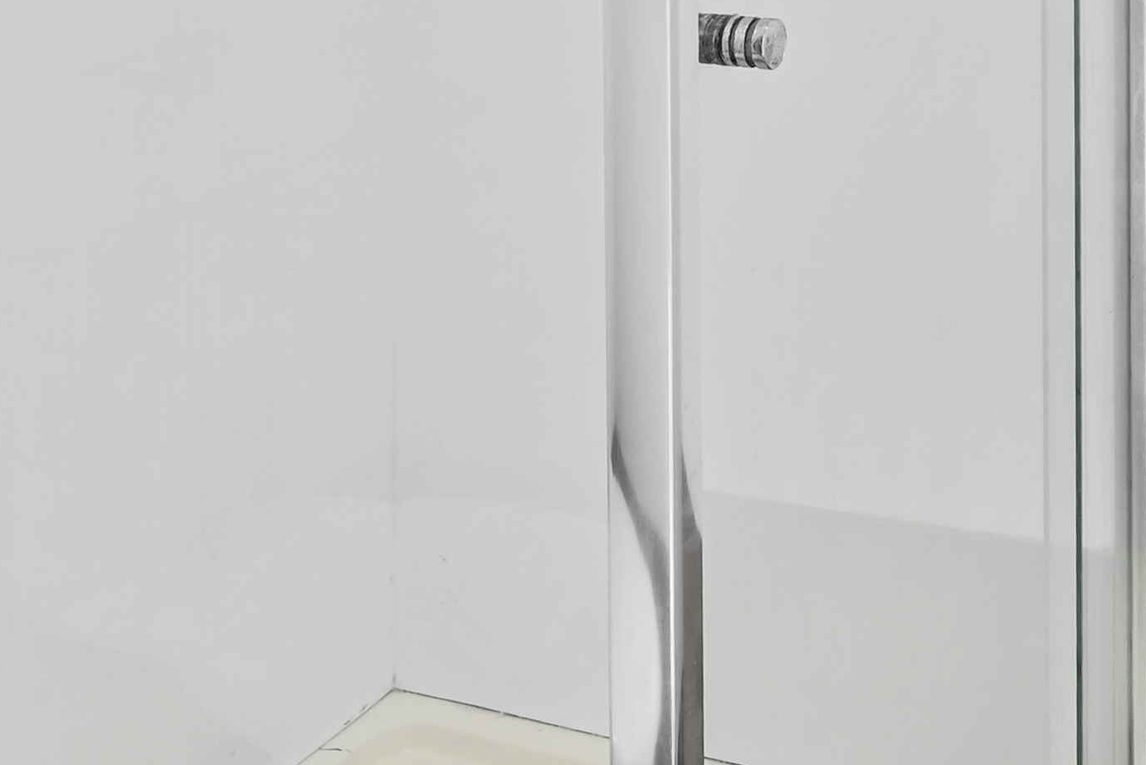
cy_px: -290
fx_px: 1943
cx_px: 950
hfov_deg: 31.8
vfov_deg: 20.0
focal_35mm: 61
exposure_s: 1/40
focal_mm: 14
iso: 100
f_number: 4
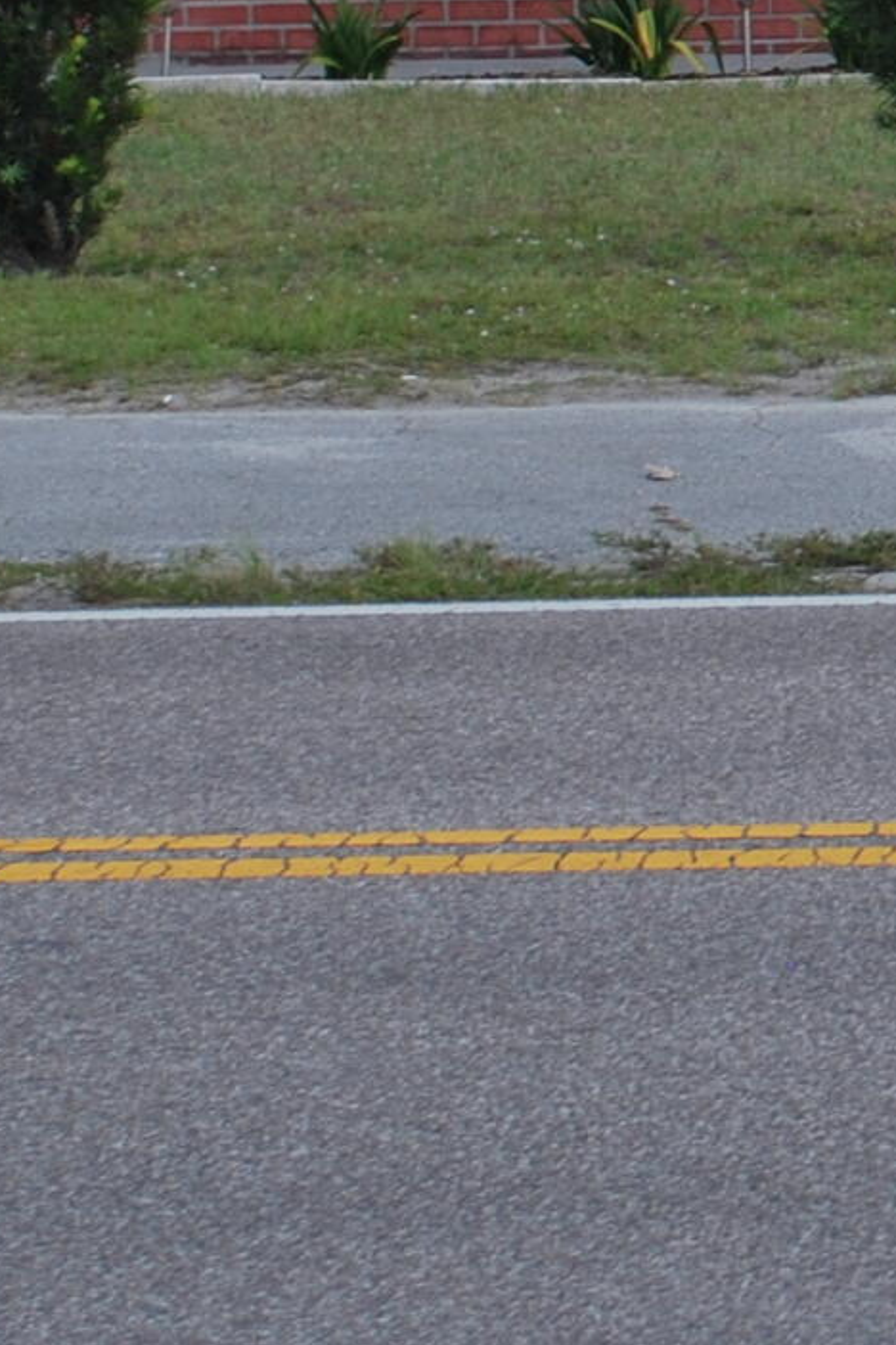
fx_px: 8623
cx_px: 2234
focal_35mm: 231
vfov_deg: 8.8
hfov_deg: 5.7
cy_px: -349
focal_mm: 36
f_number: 7.1
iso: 100
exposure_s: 1/200
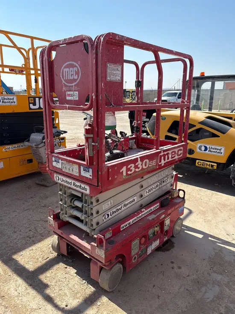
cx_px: 118
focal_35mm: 26
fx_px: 235
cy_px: 157
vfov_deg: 67.3
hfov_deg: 53.1
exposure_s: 1/2985
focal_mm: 5.96
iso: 50
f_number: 1.6
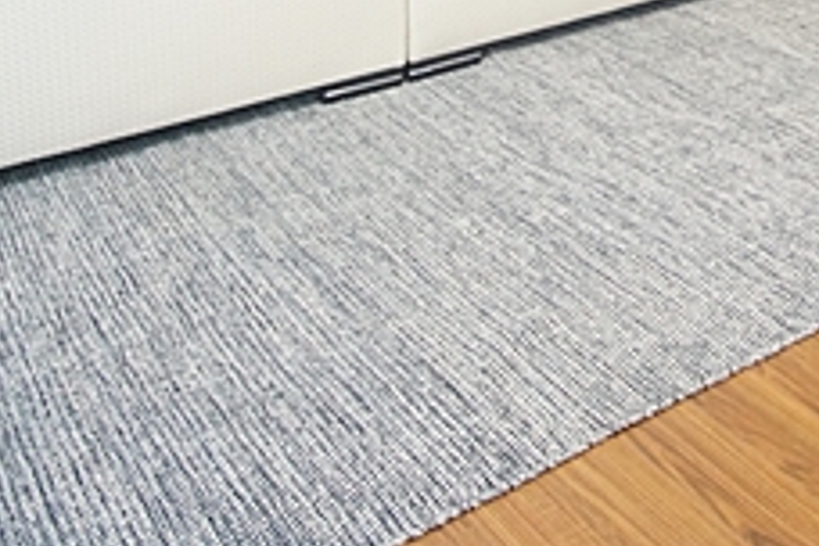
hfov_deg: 31.2
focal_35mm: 58
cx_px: 876
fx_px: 1314
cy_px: -402
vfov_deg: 18.8
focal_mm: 11
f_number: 3.5
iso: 800
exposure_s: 1/160
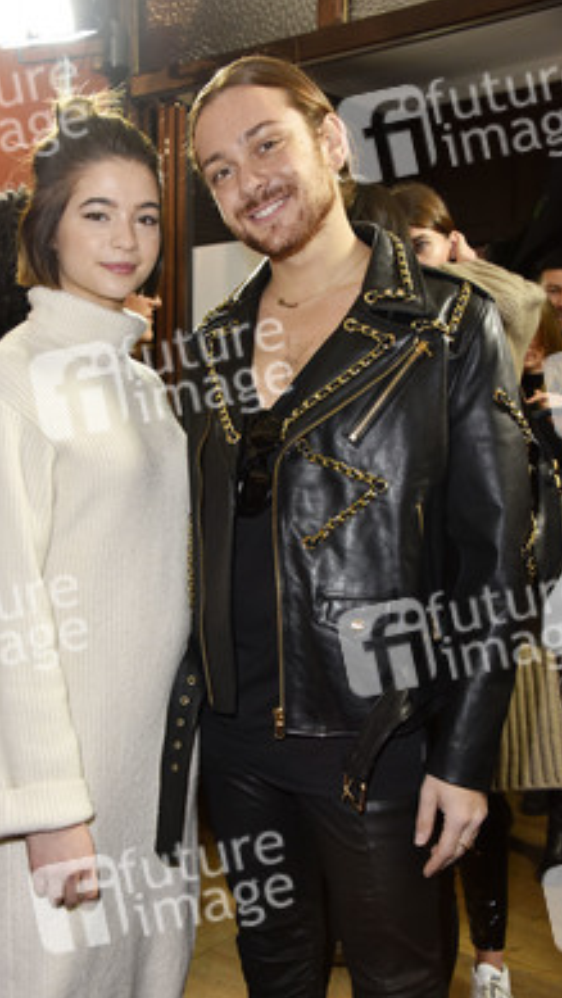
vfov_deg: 47.3
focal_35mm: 43
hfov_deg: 27.7
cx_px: 236
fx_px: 1138
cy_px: 508
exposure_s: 1/100
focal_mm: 40
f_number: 5.6
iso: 1000
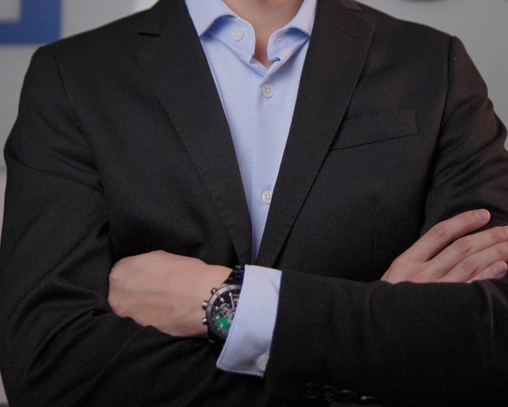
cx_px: 313
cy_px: 4
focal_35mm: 79
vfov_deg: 18.9
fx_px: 1190
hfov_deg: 24.0
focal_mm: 23
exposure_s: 1/250
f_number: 1.6
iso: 800
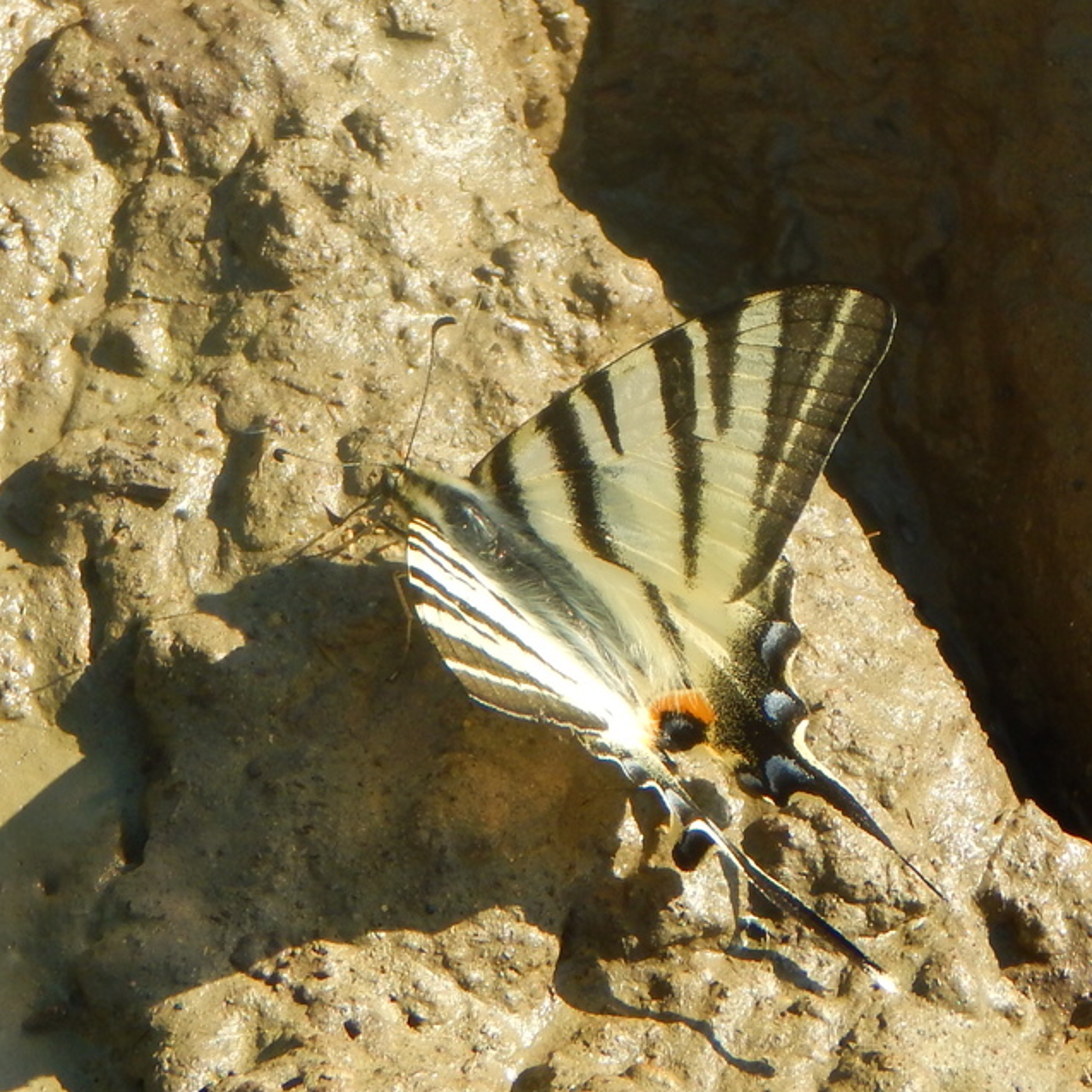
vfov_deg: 5.9
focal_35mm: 296
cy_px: 545
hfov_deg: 5.9
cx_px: 606
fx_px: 10564
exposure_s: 1/250
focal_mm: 44.9
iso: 125
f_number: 5.6
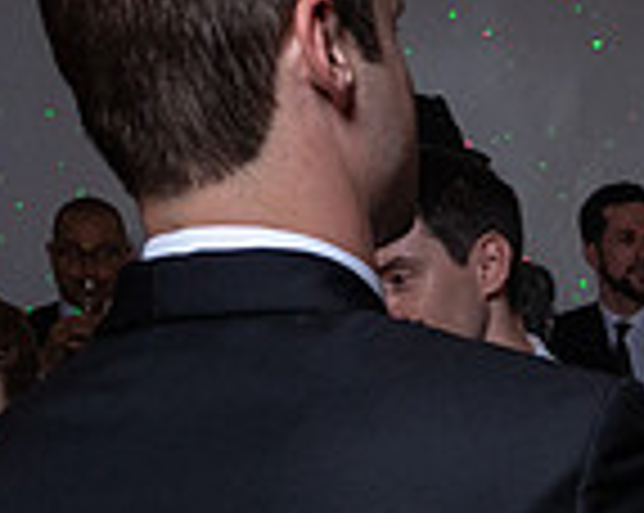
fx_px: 2684
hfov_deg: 12.8
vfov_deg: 10.7
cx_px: 1046
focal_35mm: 141
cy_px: 623
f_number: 5.6
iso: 2000
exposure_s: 1/200
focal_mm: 28
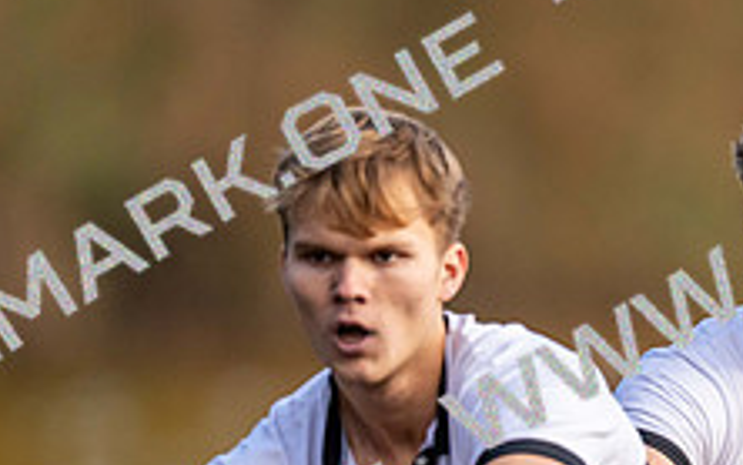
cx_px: 853
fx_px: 32395
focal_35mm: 1599
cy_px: 460
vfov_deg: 0.8
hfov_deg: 1.3
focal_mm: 600
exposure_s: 1/2500
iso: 900
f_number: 4
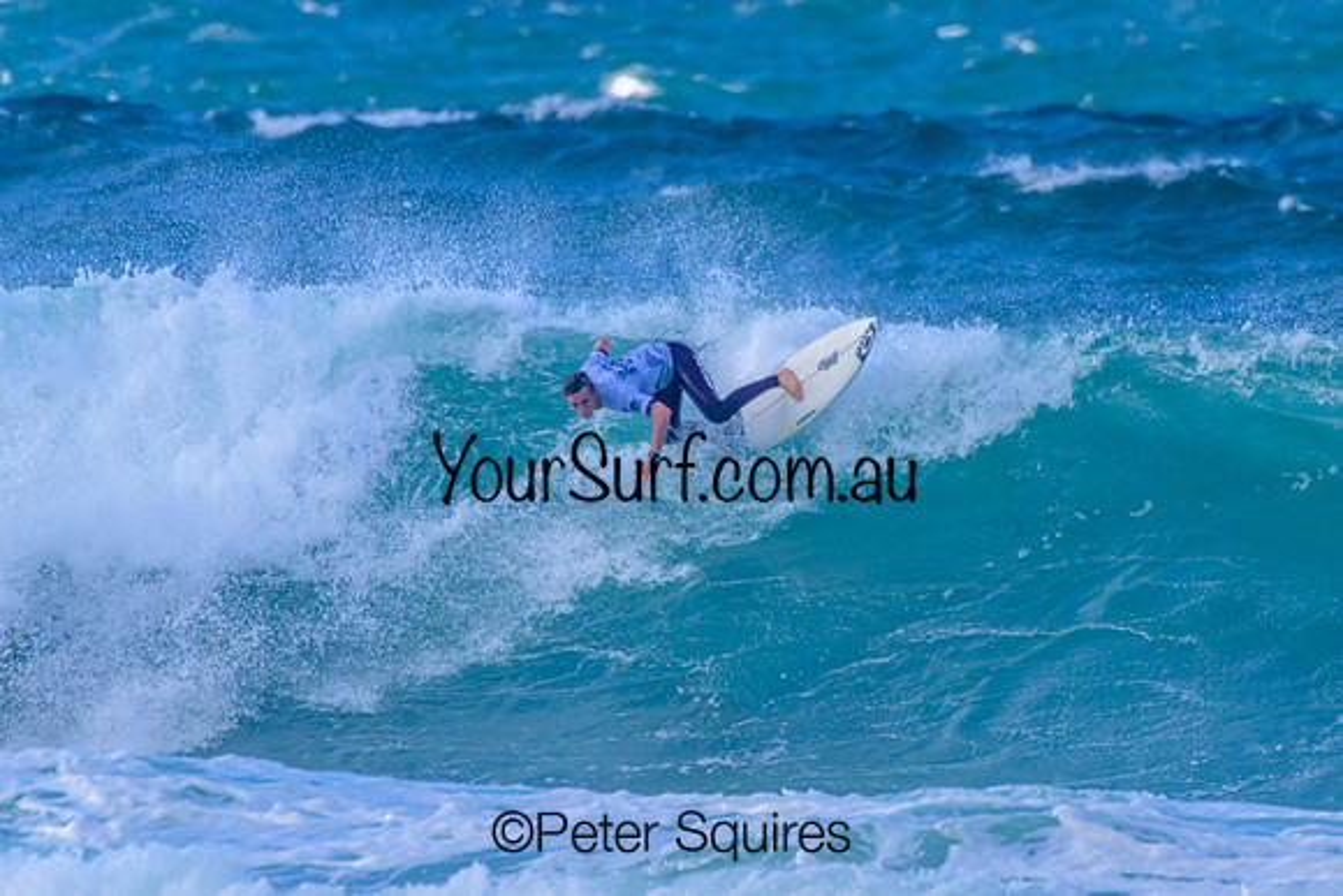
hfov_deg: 2.1
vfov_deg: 1.4
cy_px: 448
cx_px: 672
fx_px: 37313
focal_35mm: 1000
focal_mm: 1000
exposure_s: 1/2500
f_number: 11
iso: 1800
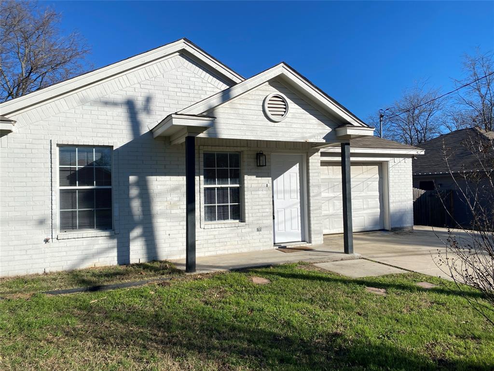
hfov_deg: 67.3
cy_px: 186
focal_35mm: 26
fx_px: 371
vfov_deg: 53.1
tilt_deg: +0.2
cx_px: 247
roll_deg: +0.7
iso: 32
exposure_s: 1/5236
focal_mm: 4.25
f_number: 1.8
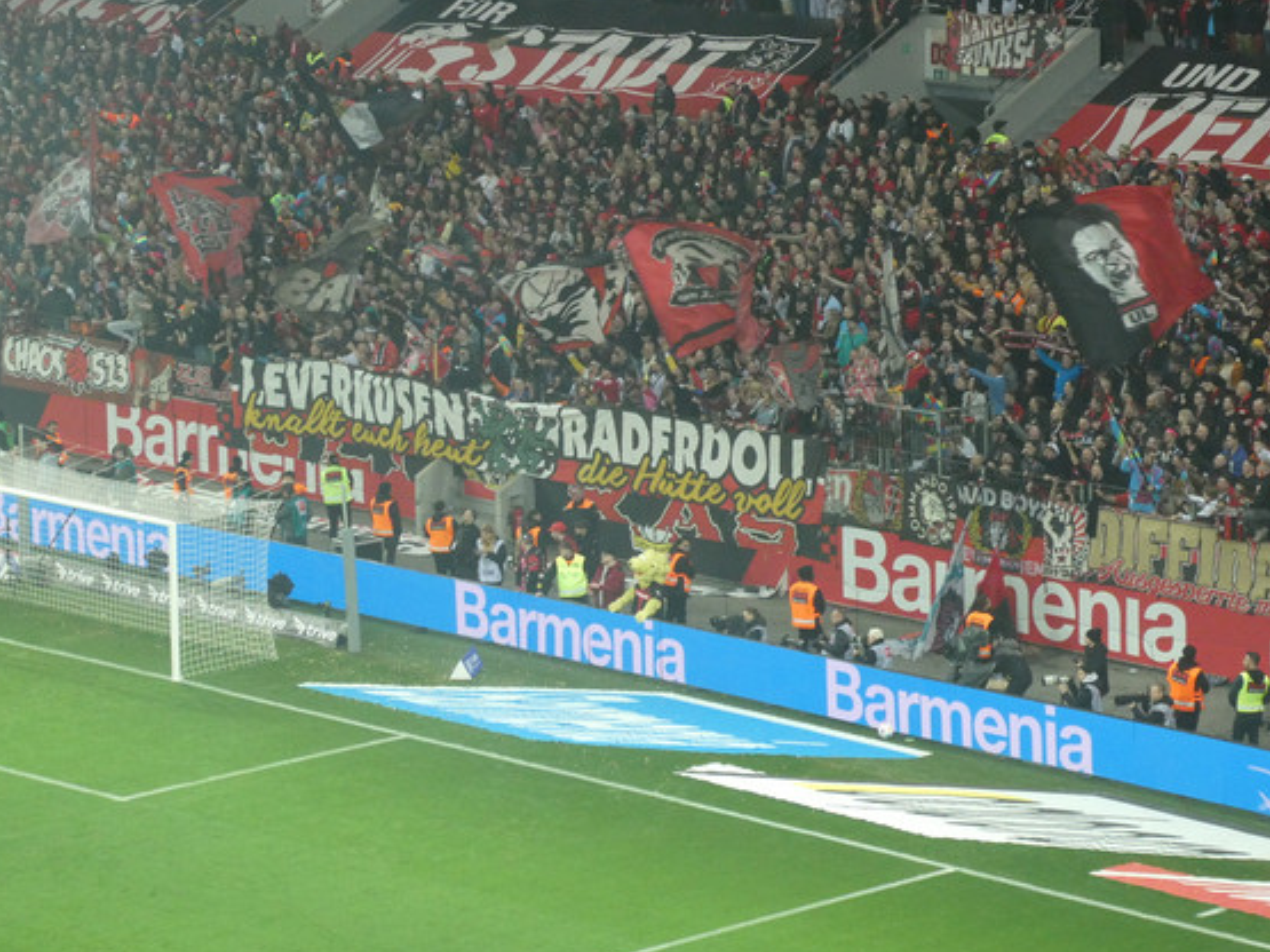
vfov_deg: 10.4
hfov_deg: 13.8
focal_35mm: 143
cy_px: 414
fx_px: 5245
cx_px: 593
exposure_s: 1/80
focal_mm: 22.3
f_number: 5.2
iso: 500
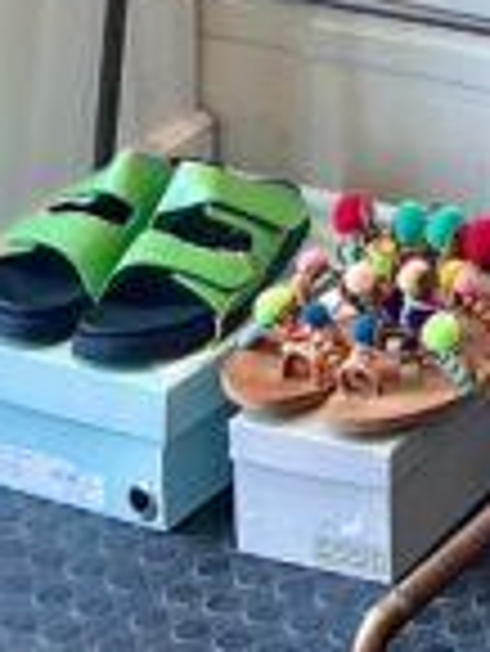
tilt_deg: -3.9
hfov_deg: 7.5
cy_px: -1070
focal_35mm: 184
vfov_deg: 9.3
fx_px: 3468
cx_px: 1254
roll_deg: +0.1
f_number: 1.5
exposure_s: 1/100
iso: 40
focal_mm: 5.7
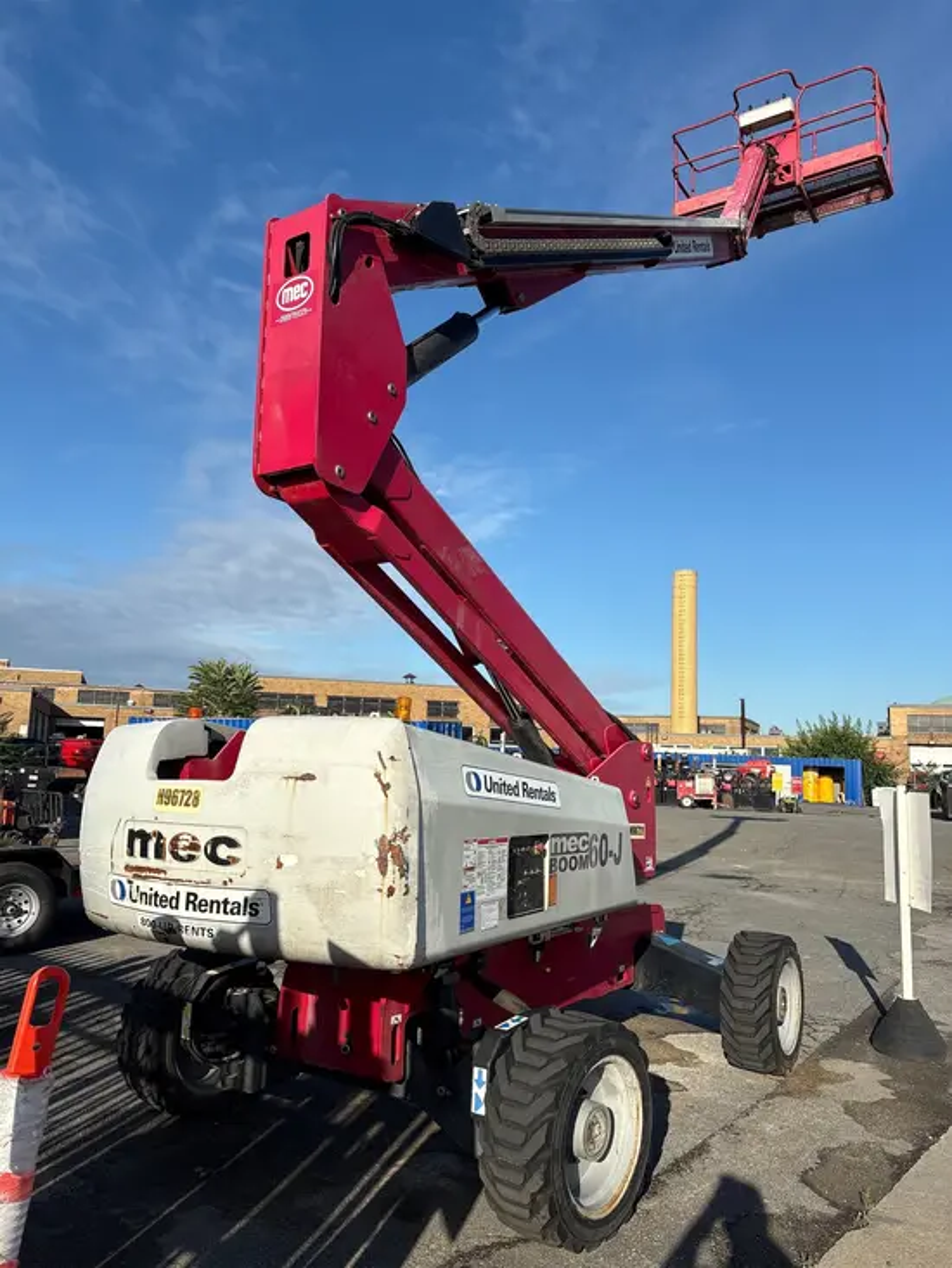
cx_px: 476
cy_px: 634
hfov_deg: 53.1
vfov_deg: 67.3
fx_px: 953
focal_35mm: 26
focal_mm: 5.96
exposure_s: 1/4608
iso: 50
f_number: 1.6
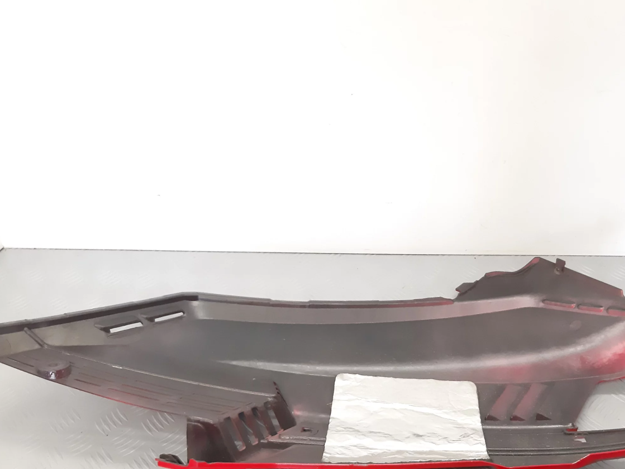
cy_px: 294
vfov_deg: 40.4
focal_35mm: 35
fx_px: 632
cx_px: 361
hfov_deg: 52.4
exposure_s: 1/50
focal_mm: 3.93
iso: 400
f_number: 1.7
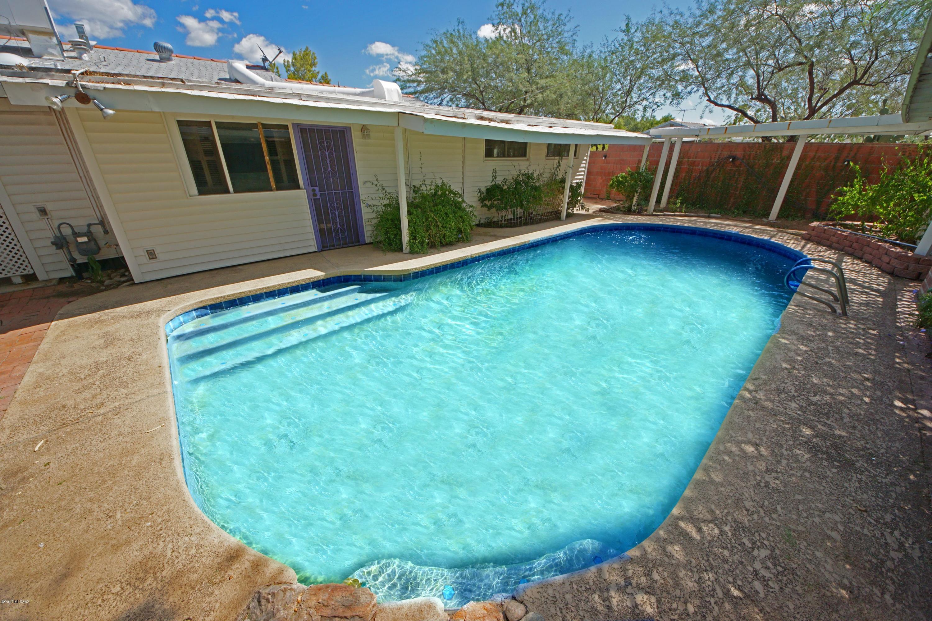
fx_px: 311
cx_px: 466
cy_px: 310
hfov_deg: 112.6
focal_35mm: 12
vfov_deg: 90.0
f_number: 10
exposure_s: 1/160
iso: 200
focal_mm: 8
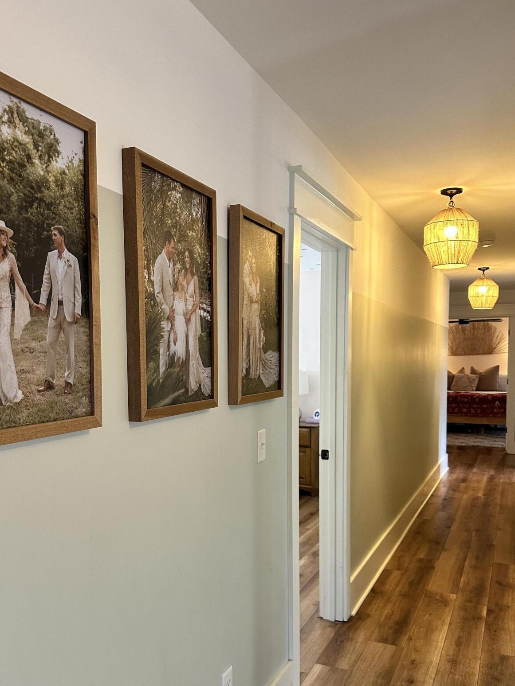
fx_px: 615
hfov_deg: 45.3
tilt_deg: -4.2
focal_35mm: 31
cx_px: 216
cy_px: 397
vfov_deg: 58.1
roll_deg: -0.5
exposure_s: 1/60
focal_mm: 6.86
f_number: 1.78
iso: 320
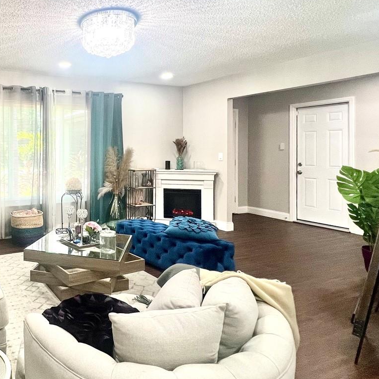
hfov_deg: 57.3
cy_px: 148
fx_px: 297
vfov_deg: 64.3
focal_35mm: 24
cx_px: 48
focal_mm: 1.57
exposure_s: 1/120
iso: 125
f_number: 1.8
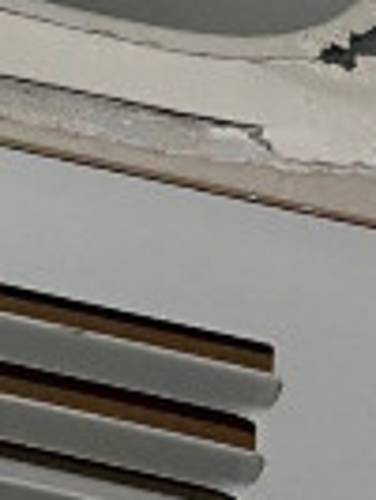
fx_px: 1909
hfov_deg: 10.4
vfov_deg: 14.5
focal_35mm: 132
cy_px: -100
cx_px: -378
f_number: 1.8
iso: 20
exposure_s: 1/695
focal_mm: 4
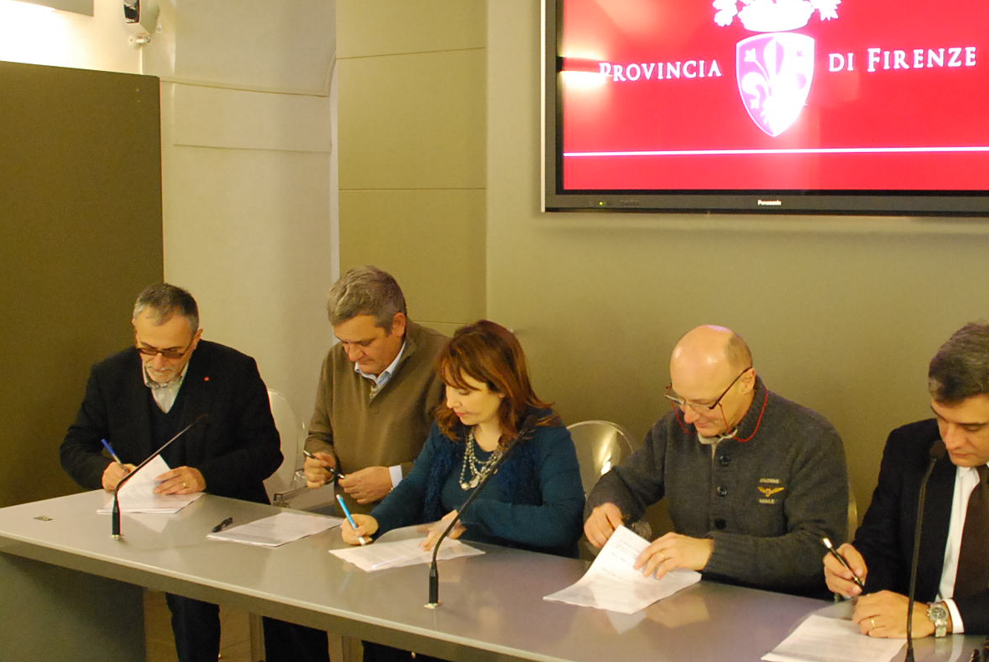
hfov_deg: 39.8
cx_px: 664
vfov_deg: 27.5
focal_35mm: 49
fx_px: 1348
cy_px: 389
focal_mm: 20
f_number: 3.8
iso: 1600
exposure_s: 1/10
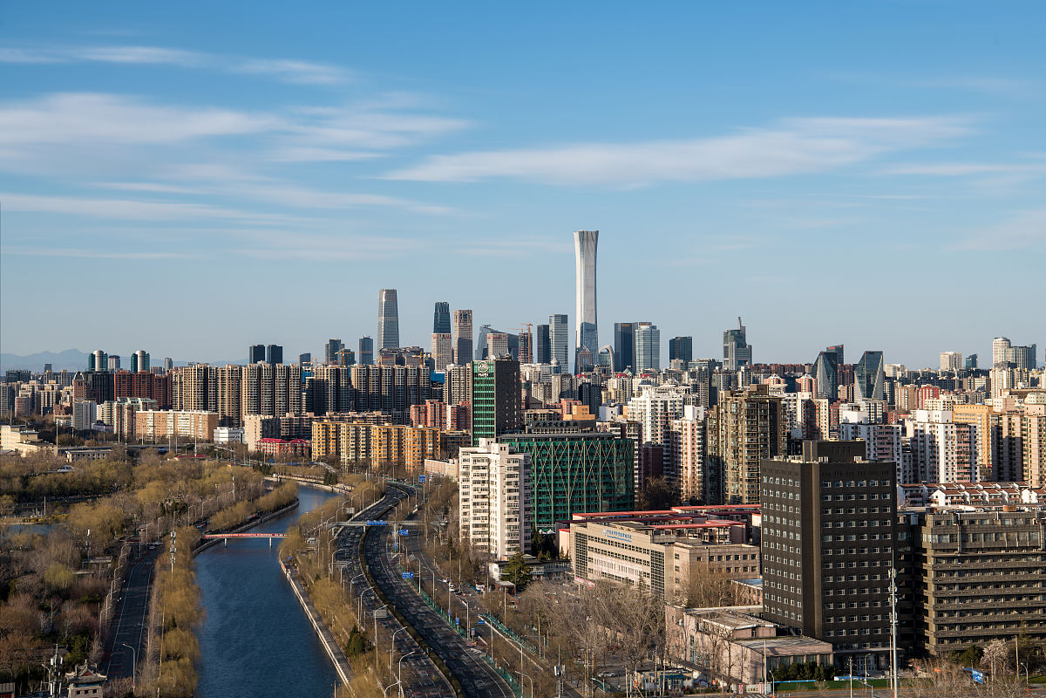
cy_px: 349
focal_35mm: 58
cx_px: 523
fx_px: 1685
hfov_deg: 34.5
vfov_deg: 23.4
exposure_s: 1/100
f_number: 11
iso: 64
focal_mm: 58
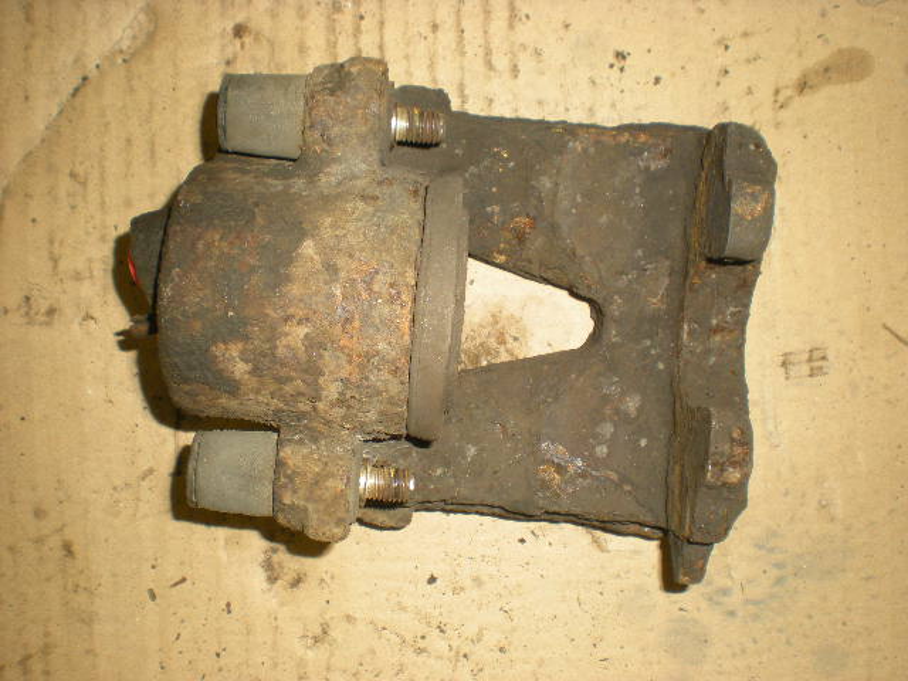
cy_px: 340
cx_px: 454
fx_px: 997
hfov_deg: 49.0
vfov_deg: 37.7
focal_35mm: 38
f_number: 4.6
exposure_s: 1/60
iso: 111
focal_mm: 6.3
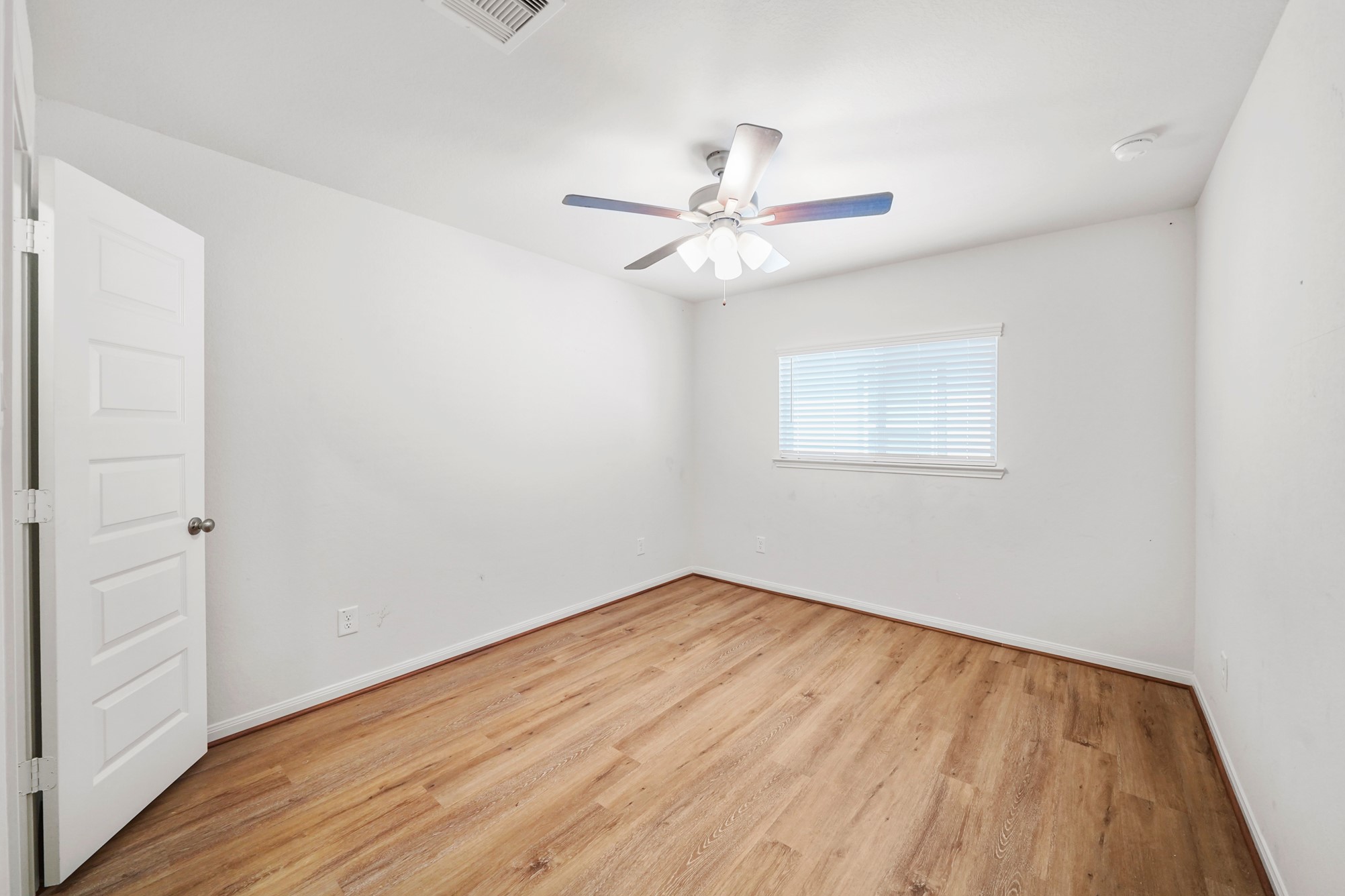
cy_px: 421
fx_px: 486
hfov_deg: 108.3
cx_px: 692
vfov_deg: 85.3
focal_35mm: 13
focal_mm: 12
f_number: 8
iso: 2000
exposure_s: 1/30
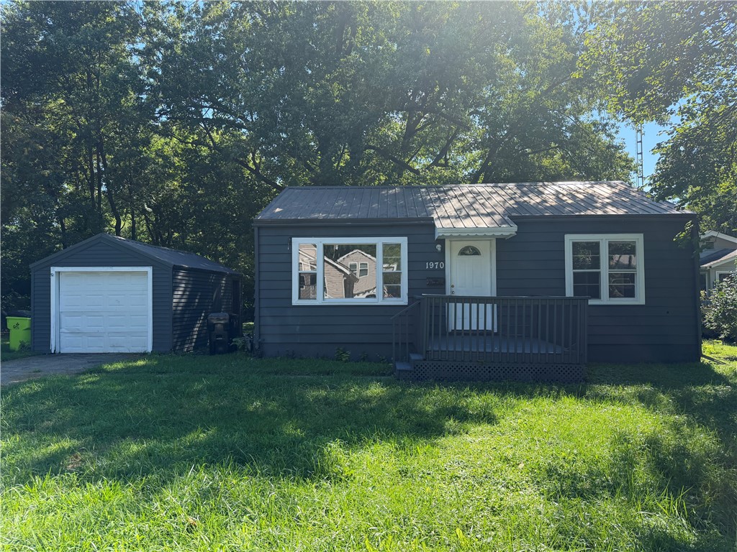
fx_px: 511
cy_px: 276
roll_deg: +0.4
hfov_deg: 71.6
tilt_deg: +1.9
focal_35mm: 24
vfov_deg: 56.8
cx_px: 368
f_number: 1.78
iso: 100
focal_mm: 6.76
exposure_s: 1/1689
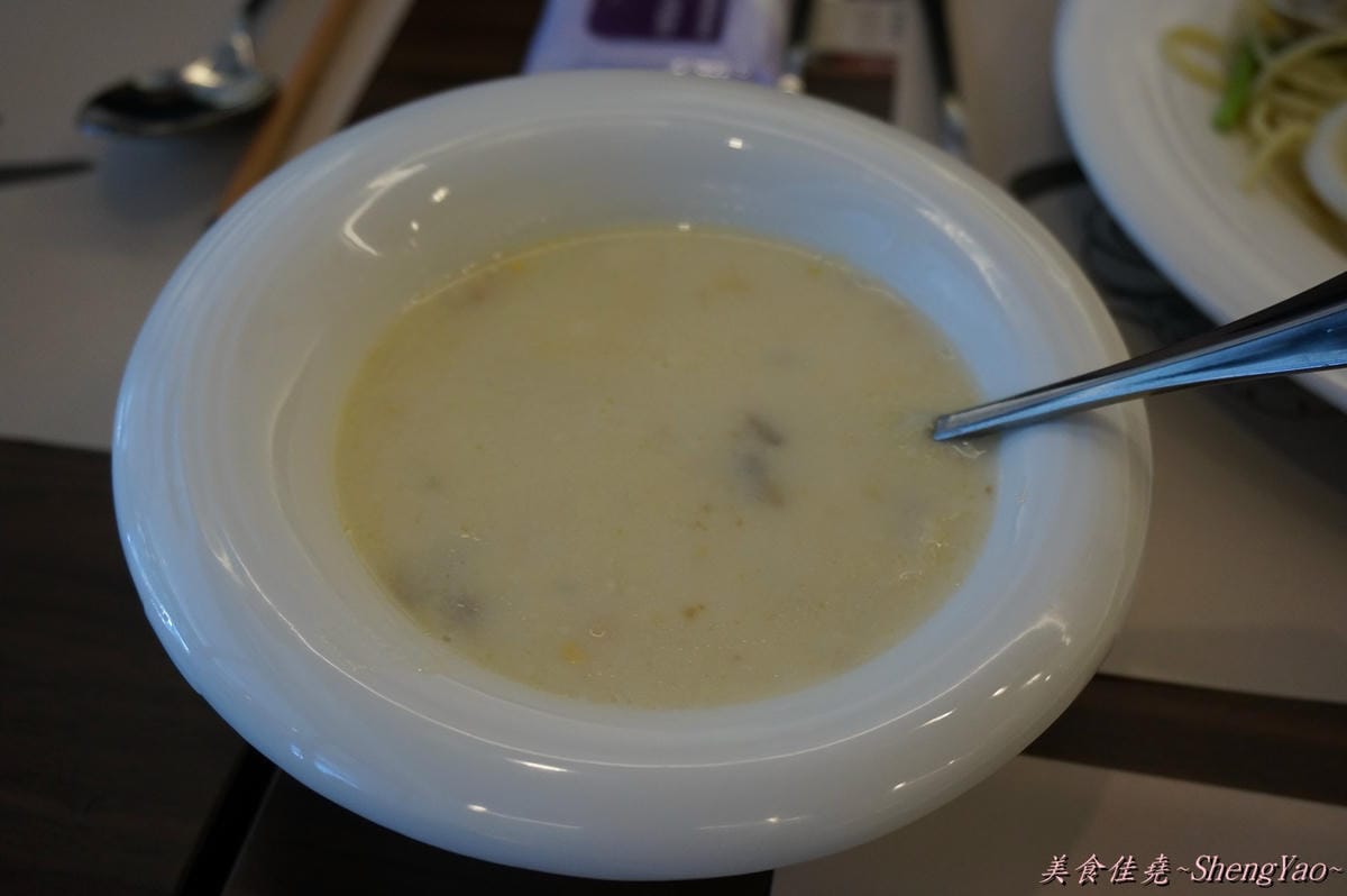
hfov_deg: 48.0
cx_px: 674
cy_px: 448
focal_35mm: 40
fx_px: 1514
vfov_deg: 33.0
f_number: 4.5
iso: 640
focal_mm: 27
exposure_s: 1/160
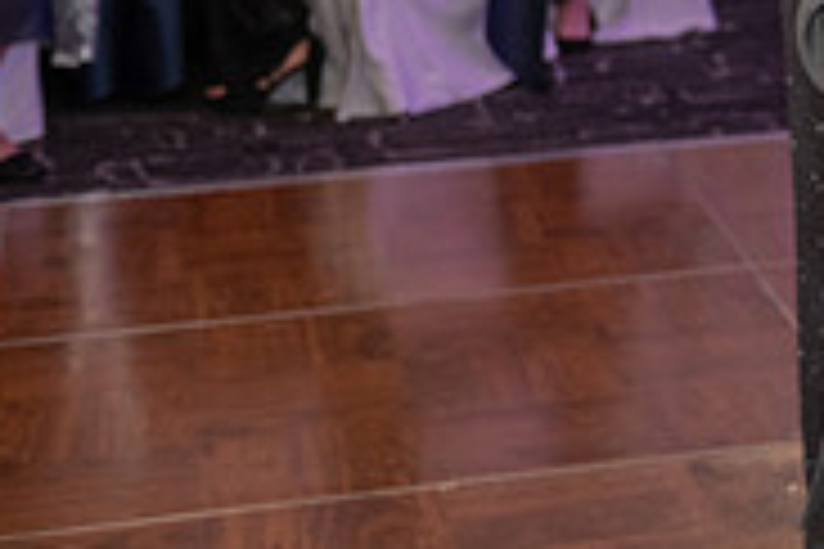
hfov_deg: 14.5
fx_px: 3044
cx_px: 1175
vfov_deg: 10.0
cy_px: -286
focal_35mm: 133
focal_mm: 42
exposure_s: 1/125
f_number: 3.5
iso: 1600
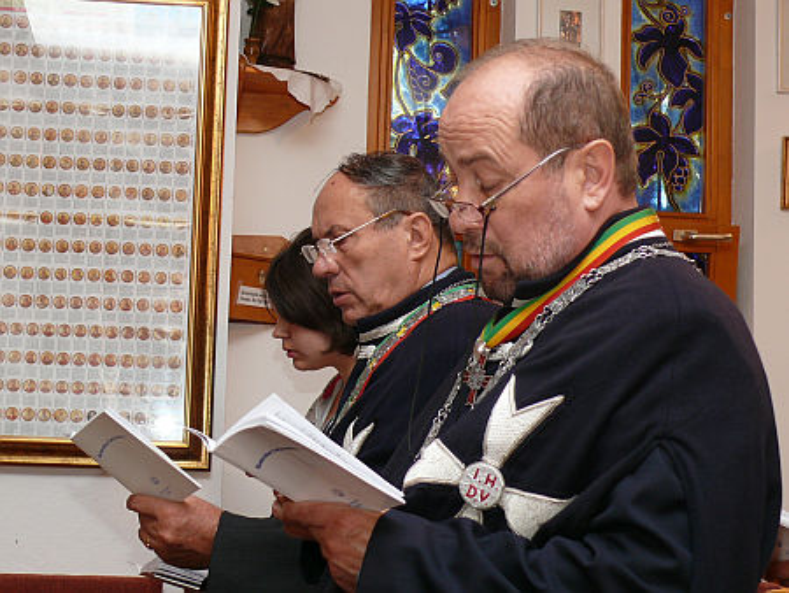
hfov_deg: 26.0
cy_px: 296
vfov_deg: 19.7
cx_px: 394
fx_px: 1710
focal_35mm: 75
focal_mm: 11.4
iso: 100
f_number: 3.2
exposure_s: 1/30
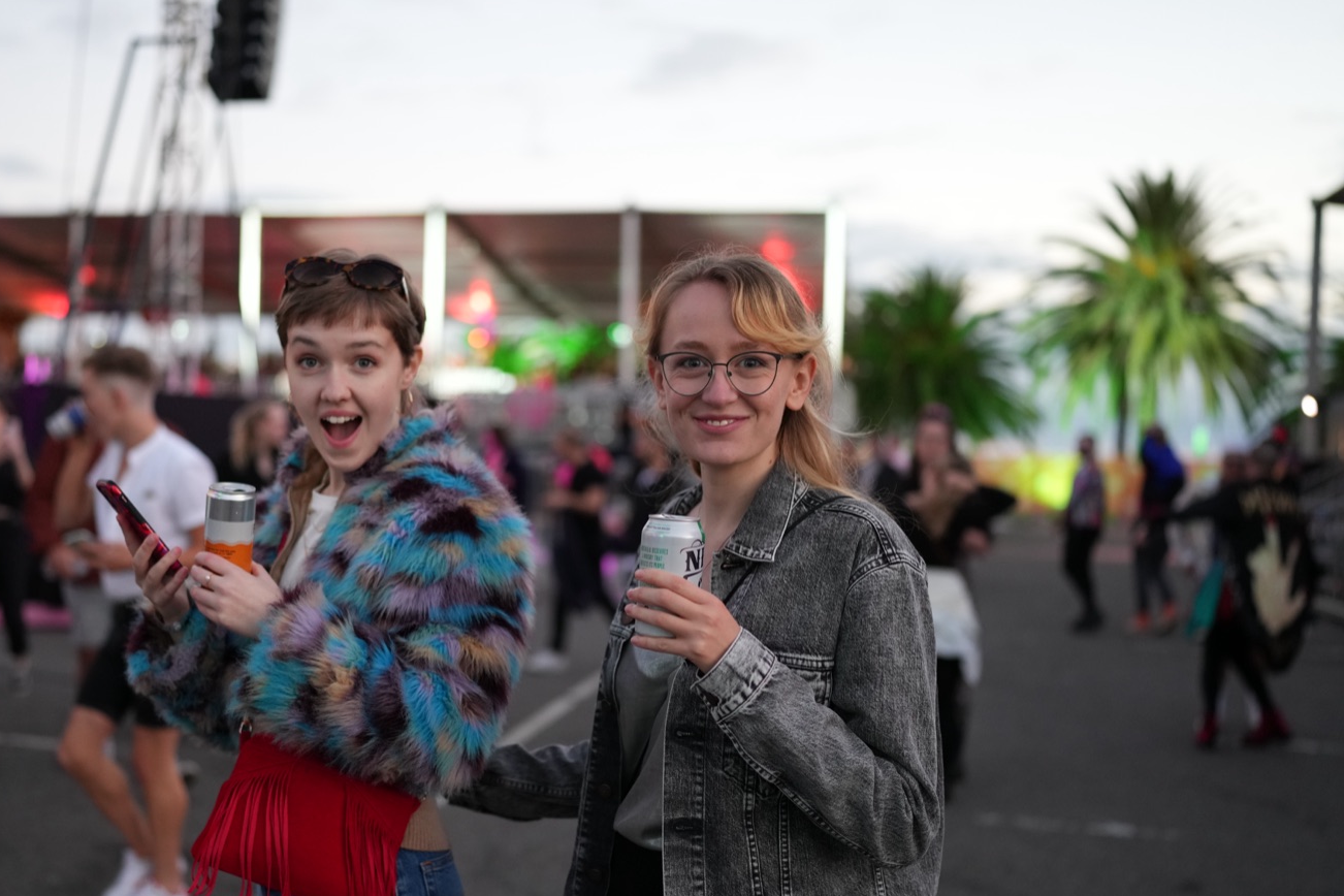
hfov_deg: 45.2
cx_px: 536
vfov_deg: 31.2
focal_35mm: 43
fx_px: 1605
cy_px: 494
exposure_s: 1/200
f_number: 1.4
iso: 1000
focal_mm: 35
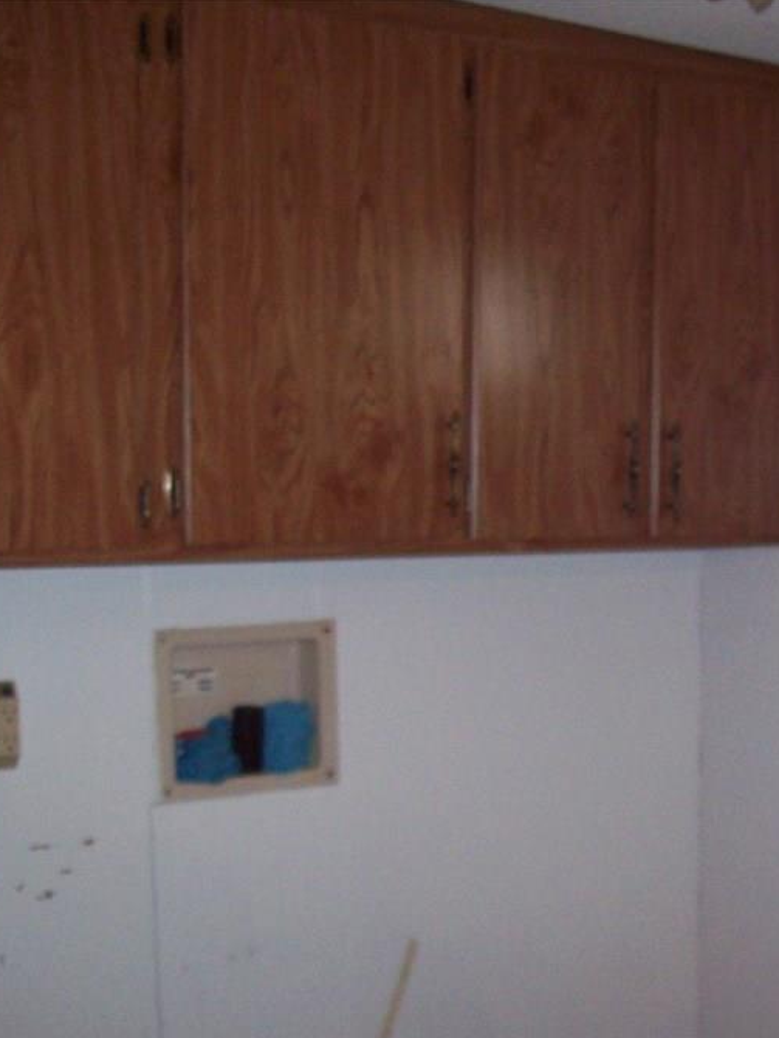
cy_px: 592
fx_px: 1649
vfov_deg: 34.9
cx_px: 672
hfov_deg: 25.9
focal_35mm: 55
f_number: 2.7
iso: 200
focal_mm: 6
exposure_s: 1/64
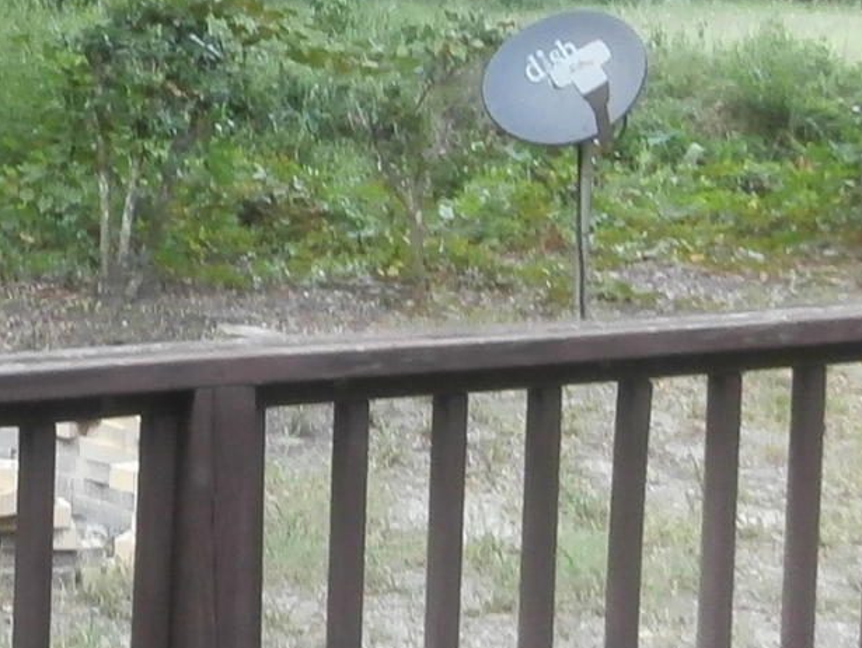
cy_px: -188
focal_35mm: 117
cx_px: -53
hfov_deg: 16.4
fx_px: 2915
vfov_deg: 12.3
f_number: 3
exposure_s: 1/60
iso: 200
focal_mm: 4.2
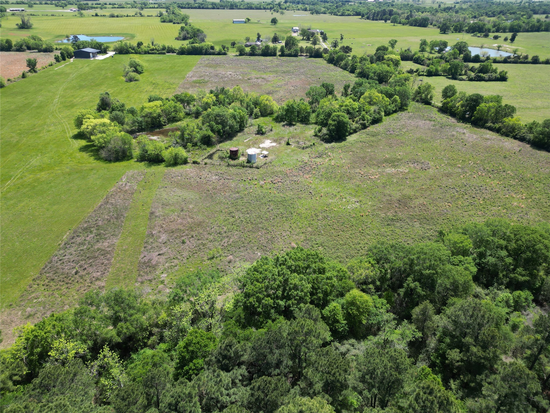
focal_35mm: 24
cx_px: 275
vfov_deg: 56.8
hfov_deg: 71.6
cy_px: 206
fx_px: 381
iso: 110
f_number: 1.7
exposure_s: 1/1250
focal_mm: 6.72
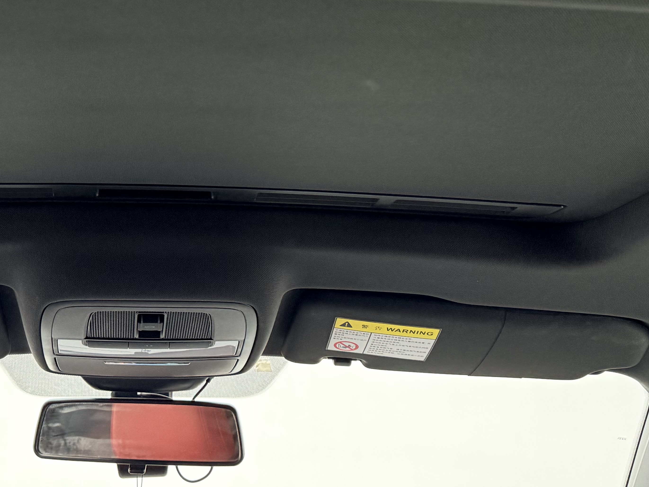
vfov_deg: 27.8
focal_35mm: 50
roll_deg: -0.8
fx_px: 937
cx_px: 206
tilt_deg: +22.5
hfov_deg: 37.7
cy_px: 32
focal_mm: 6.76
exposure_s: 1/50
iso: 400
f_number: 1.78
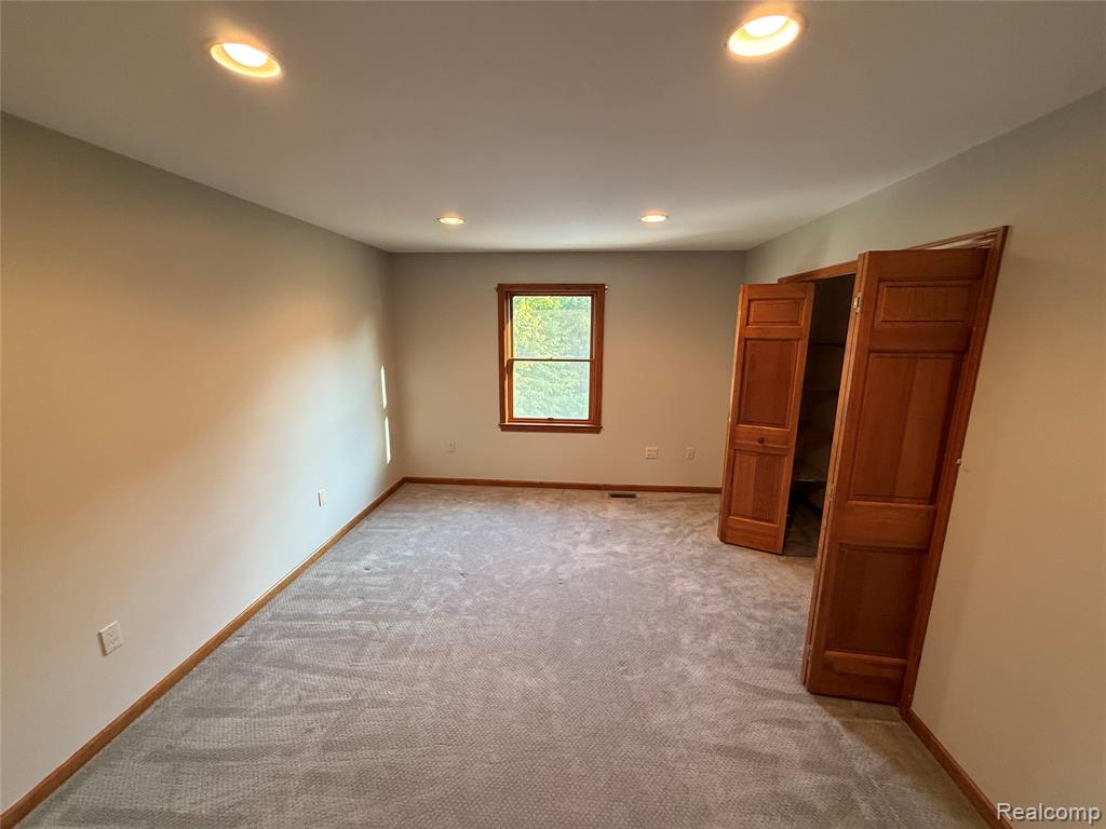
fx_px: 447
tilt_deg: -12.3
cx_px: 553
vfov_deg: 85.7
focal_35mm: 14
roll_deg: -0.3
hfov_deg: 102.1
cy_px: 414
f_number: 2.2
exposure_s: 1/60
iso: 250
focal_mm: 2.22
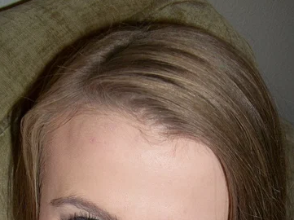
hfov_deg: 27.4
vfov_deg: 18.6
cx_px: 132
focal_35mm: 71
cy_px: 319
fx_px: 602
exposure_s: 1/30
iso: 80
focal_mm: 5.7
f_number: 2.9
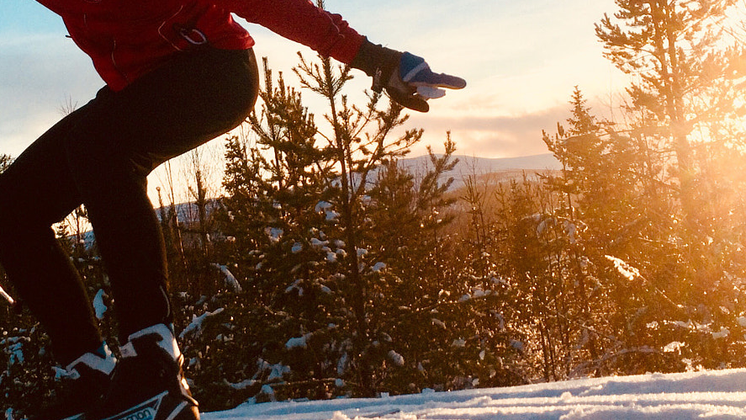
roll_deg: +7.6
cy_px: 120
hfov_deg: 36.3
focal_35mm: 57
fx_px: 1128
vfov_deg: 21.0
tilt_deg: +6.8
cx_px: 257
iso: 32
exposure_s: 1/1786
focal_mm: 4.15
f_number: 2.2
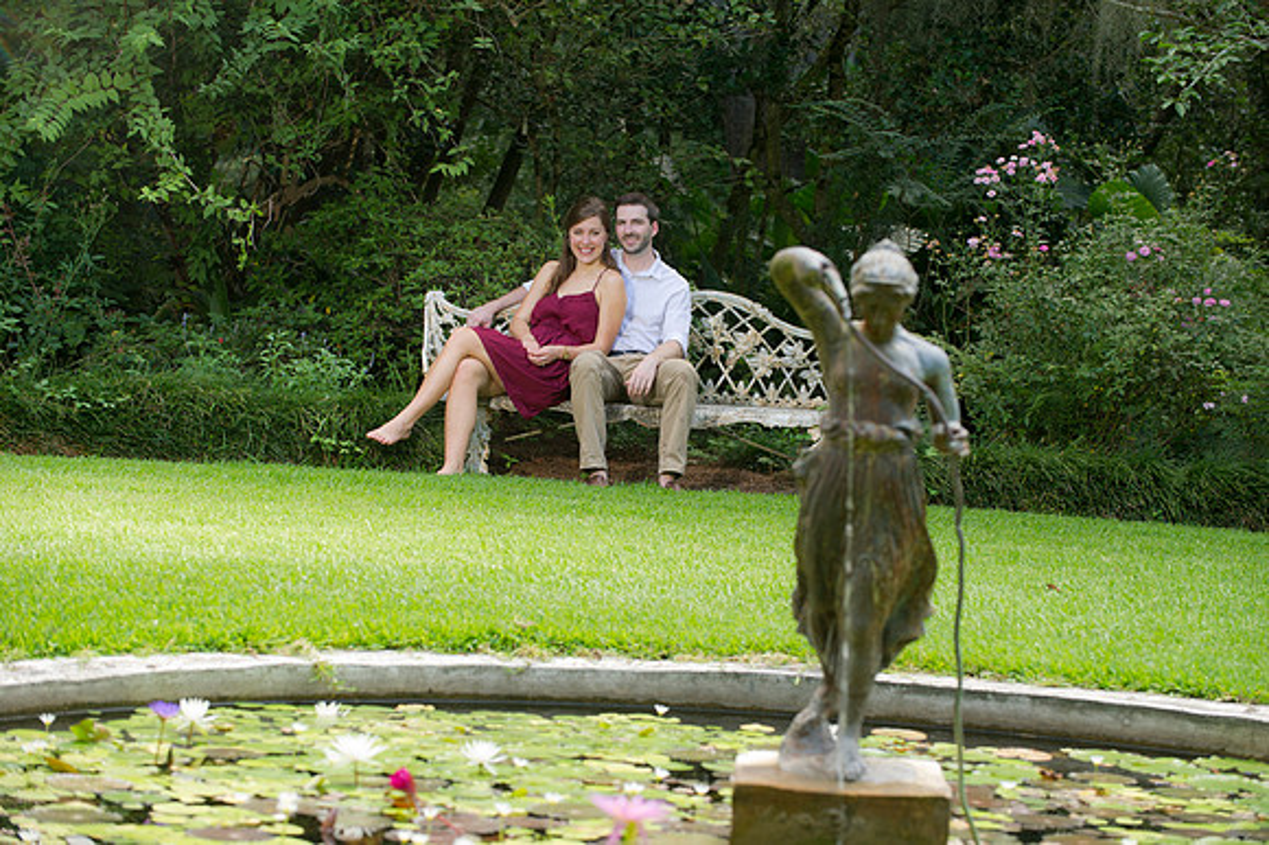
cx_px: 634
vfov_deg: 12.4
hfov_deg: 18.6
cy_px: 422
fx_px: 3875
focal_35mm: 110
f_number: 4
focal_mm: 110
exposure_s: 1/125
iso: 320
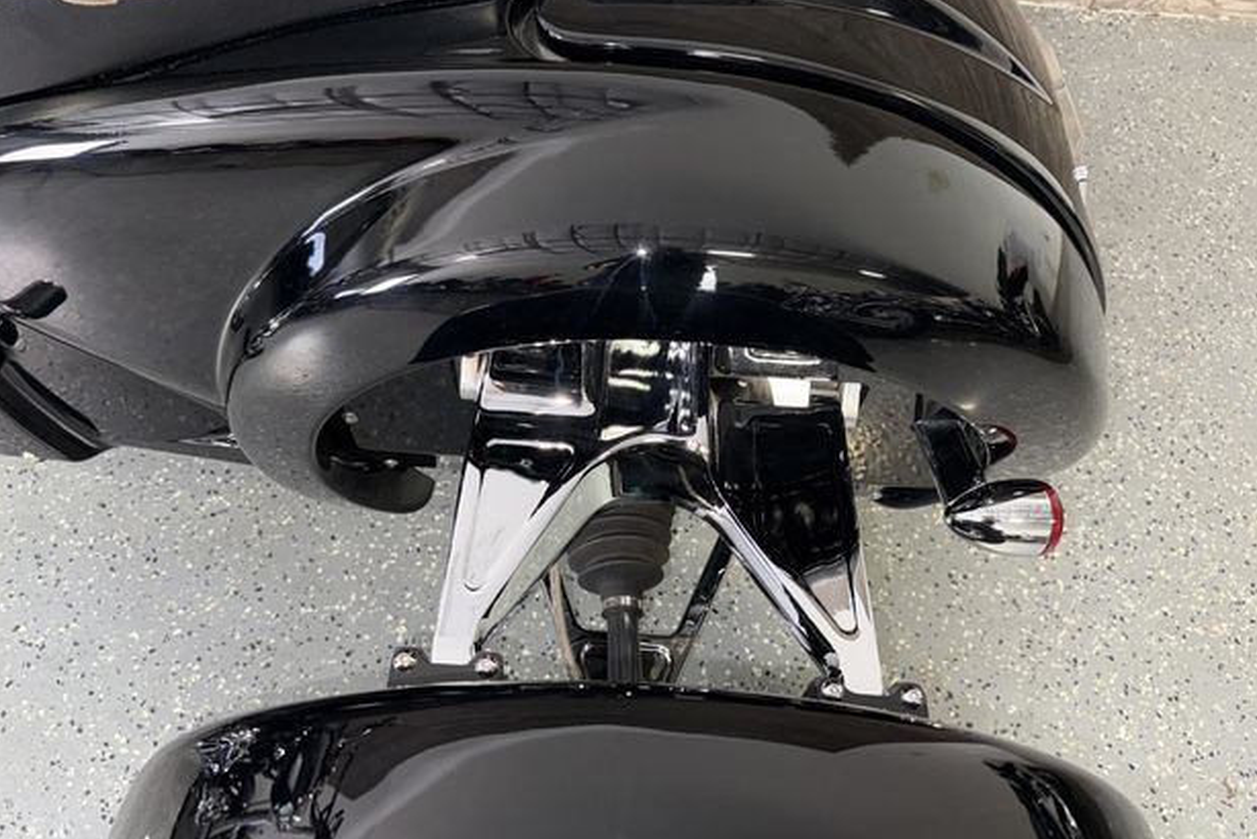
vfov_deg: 49.6
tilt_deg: -57.3
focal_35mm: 26
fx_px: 908
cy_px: 448
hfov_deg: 69.3
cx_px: 604
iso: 64
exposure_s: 1/15
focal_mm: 6.76
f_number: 1.78
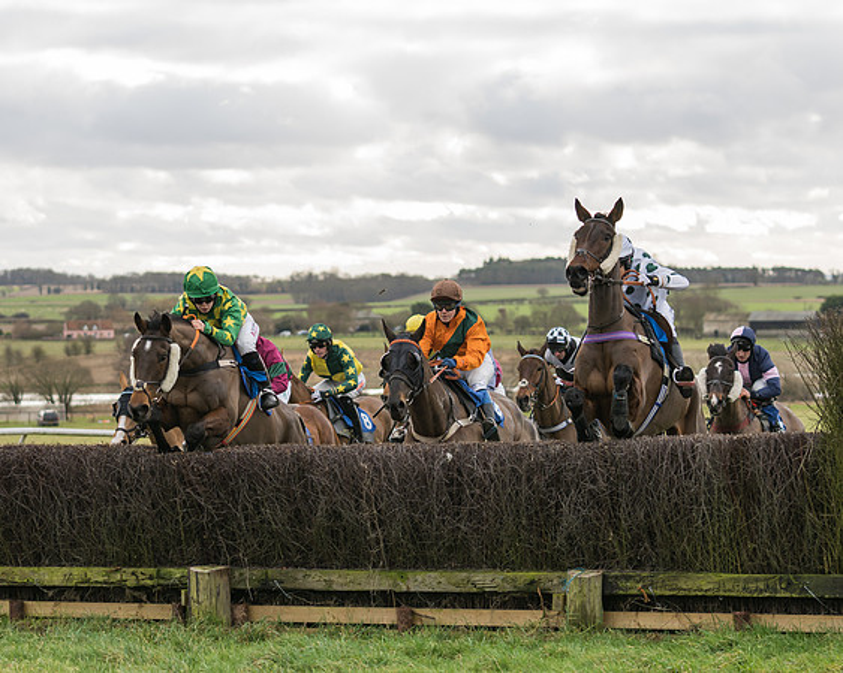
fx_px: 2949
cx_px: 337
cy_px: 336
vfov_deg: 13.0
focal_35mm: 118
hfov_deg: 16.3
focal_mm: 70
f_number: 2.8
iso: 400
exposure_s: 1/1000
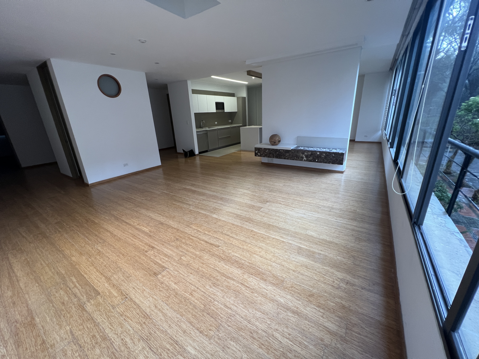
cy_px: 180
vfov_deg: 89.9
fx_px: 180
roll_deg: +2.3
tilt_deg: -19.5
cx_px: 240
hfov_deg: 106.2
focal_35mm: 13
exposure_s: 1/120
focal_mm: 1.57
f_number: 1.8
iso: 200
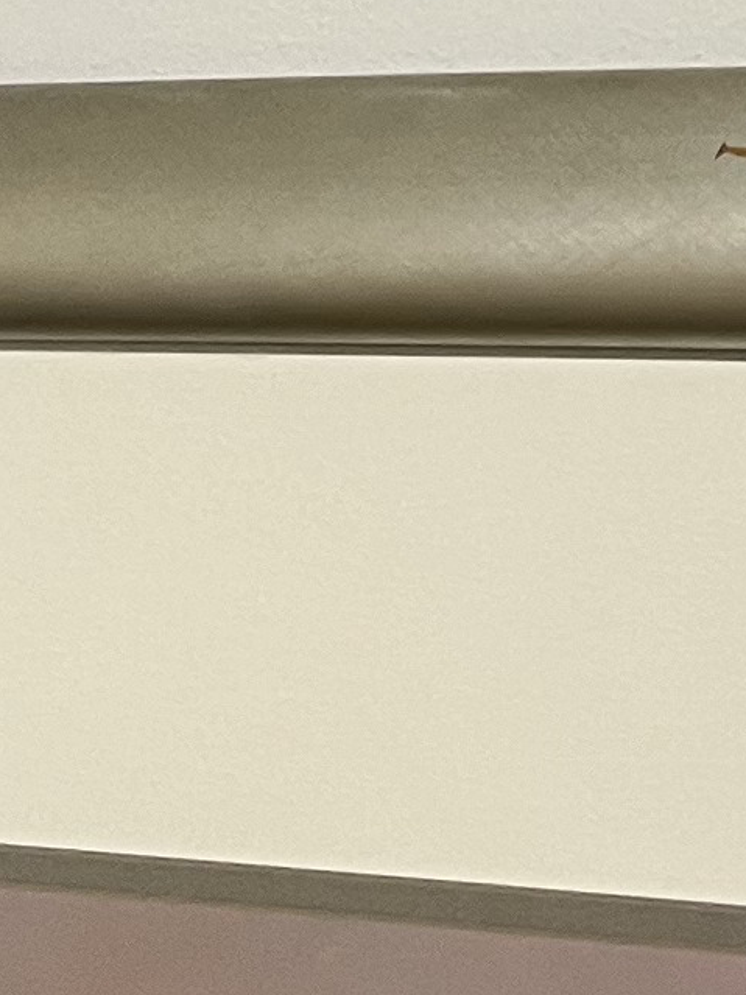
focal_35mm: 164
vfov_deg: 11.3
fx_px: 4714
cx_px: 857
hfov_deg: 9.0
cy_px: -771
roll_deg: -6.6
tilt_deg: +19.6
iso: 80
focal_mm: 5.7
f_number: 1.5
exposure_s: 1/50
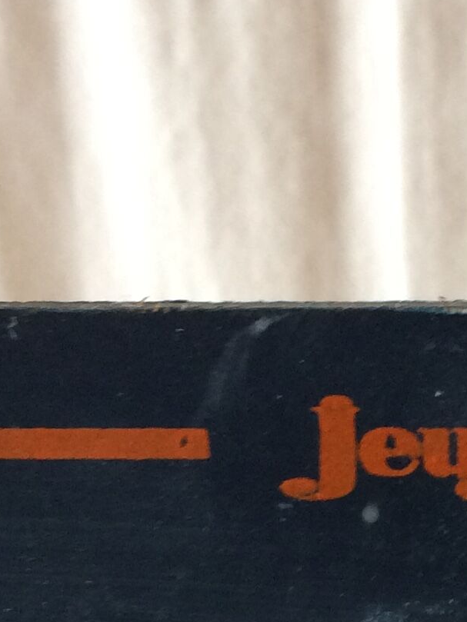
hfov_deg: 12.5
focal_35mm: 117
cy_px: 657
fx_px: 2104
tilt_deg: -36.0
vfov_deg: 16.4
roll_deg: +0.1
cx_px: 445
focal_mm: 4.15
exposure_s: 1/33
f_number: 2.2
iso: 125
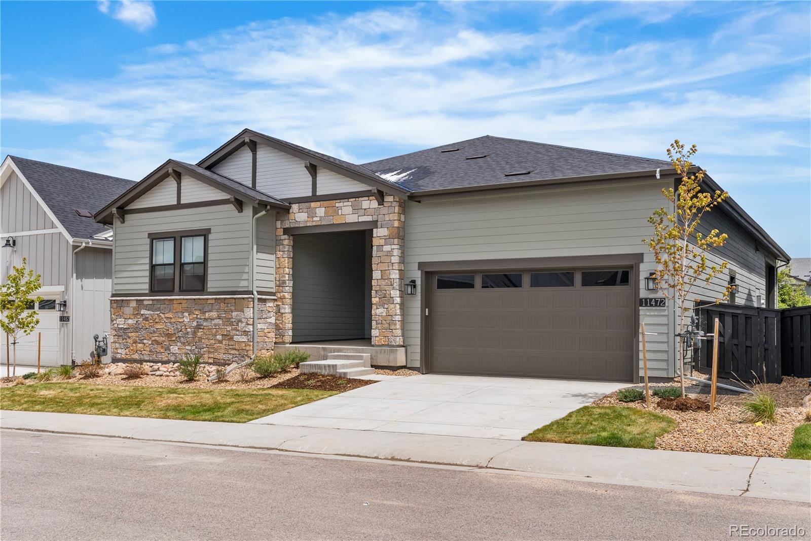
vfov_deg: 41.1
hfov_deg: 58.7
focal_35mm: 32
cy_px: 270
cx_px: 406
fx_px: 721
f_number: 8
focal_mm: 32
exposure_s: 1/500
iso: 500
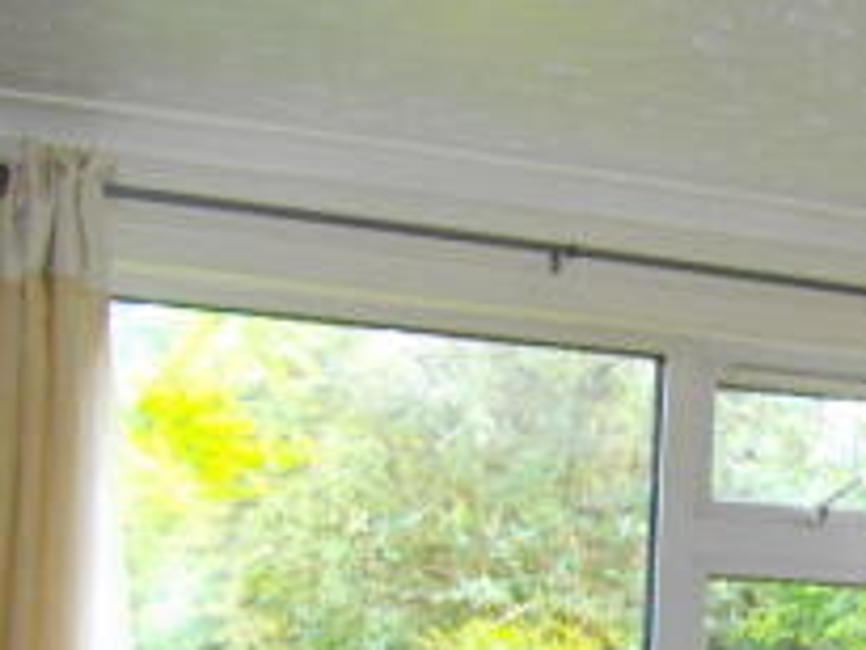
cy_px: 884
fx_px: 2278
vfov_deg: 15.4
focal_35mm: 91
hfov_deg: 19.7
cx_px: 1147
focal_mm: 5.7
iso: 100
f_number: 2.9
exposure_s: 1/60
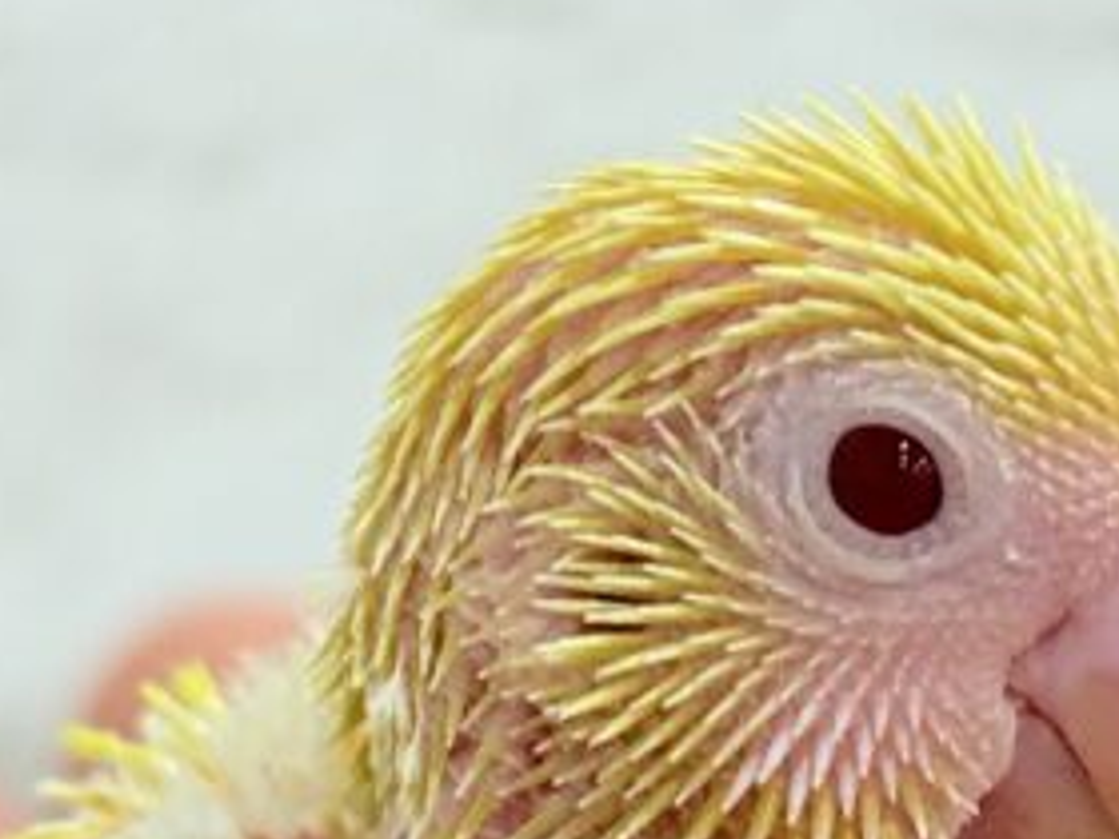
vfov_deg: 6.6
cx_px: 835
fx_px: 7209
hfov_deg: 8.9
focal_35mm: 223
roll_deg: -0.8
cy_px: 791
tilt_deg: +0.7
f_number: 1.6
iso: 32
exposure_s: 1/50
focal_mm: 5.96
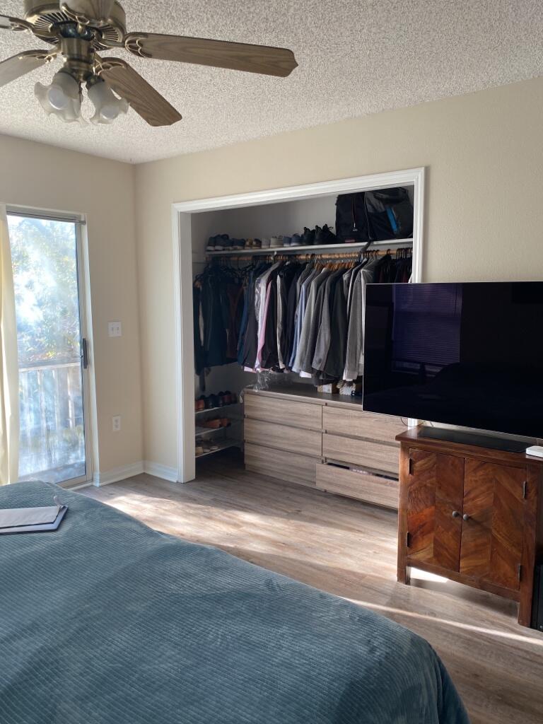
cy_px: 362
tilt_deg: -7.5
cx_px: 272
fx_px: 544
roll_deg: -0.4
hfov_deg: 53.1
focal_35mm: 26
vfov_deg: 67.3
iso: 100
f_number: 1.8
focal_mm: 4.25
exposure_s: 1/121
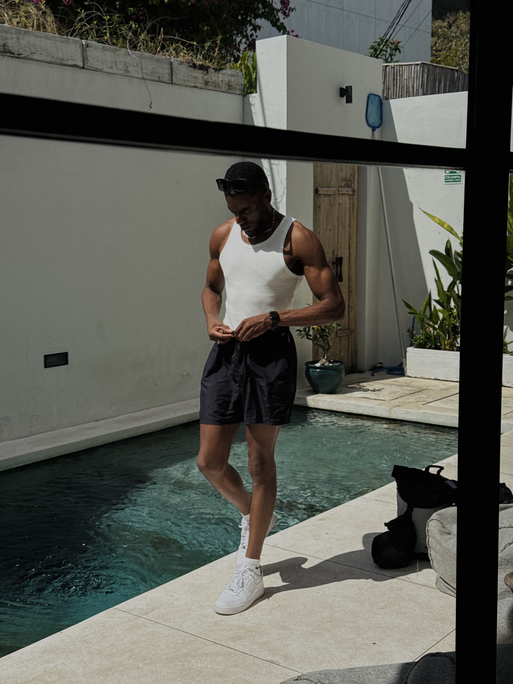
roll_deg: +0.2
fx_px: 948
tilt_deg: -7.5
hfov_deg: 30.3
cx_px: 256
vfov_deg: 39.7
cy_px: 342
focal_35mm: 48
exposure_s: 1/12500
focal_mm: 6.76
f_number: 1.78
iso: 64
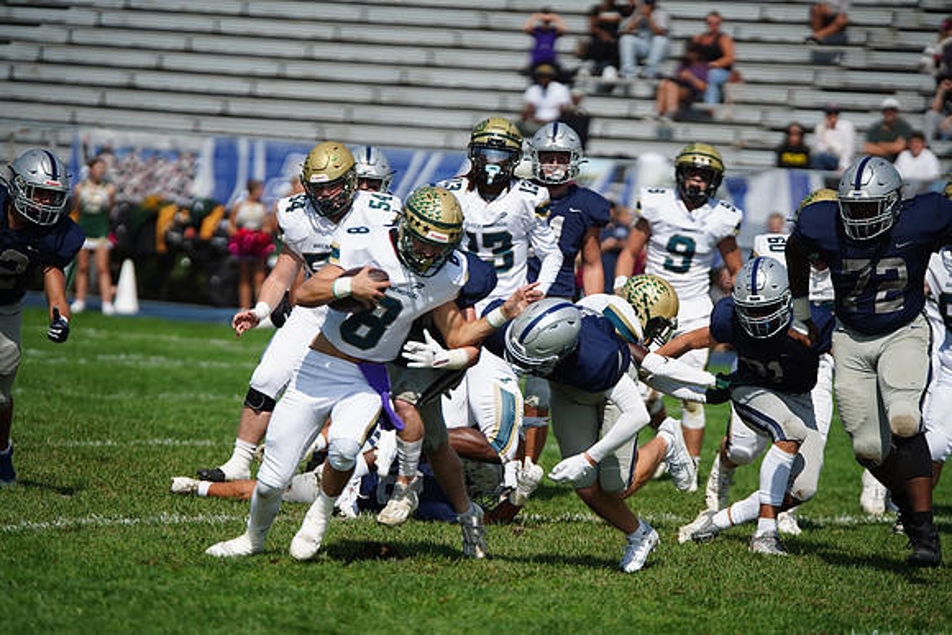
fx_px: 6903
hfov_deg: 7.9
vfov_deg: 5.3
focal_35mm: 261
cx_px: 476
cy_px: 318
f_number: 2.8
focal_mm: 261
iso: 400
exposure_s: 1/8000
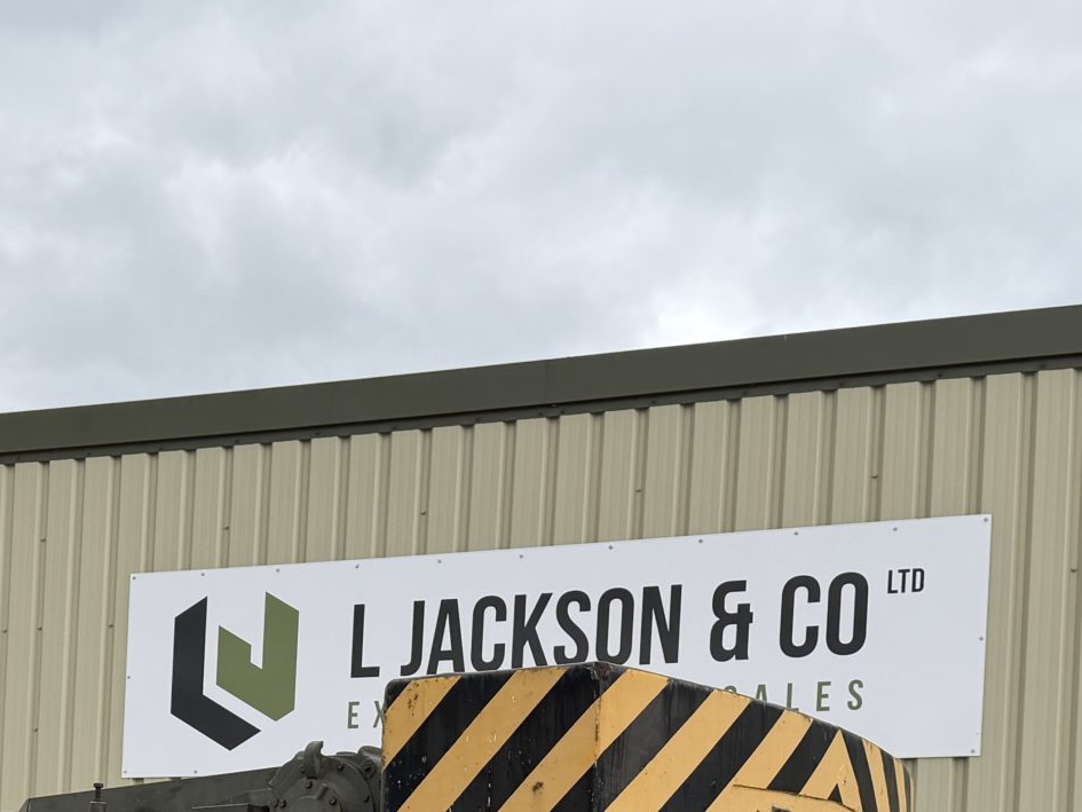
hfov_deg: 29.4
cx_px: 300
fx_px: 2032
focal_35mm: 65
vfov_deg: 20.7
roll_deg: -2.5
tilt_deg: +0.4
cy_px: 1048
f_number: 1.78
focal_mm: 6.76
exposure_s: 1/2169
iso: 80
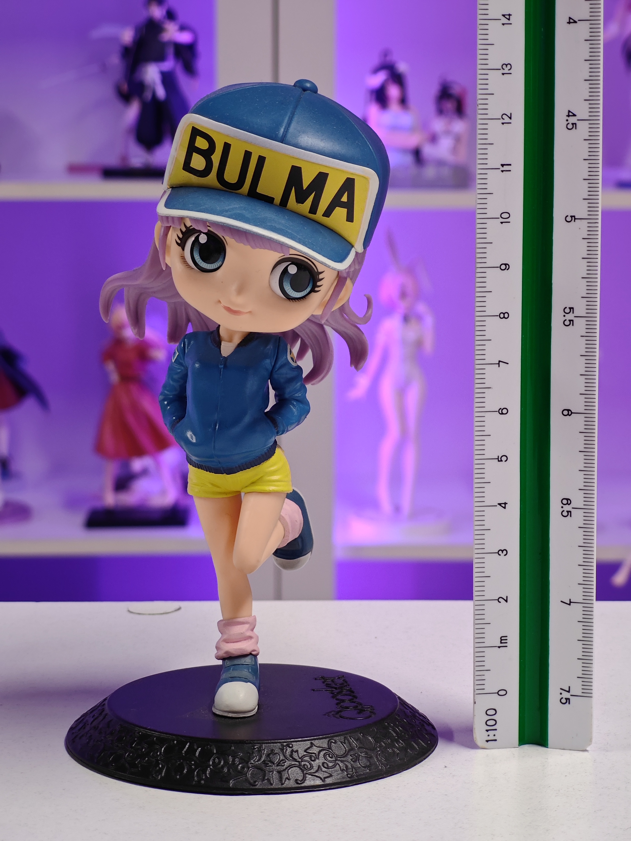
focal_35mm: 80
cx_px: 316
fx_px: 1944
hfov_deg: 18.4
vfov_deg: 24.4
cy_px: 420
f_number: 2.4
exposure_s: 1/20.7
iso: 400
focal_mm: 7.48
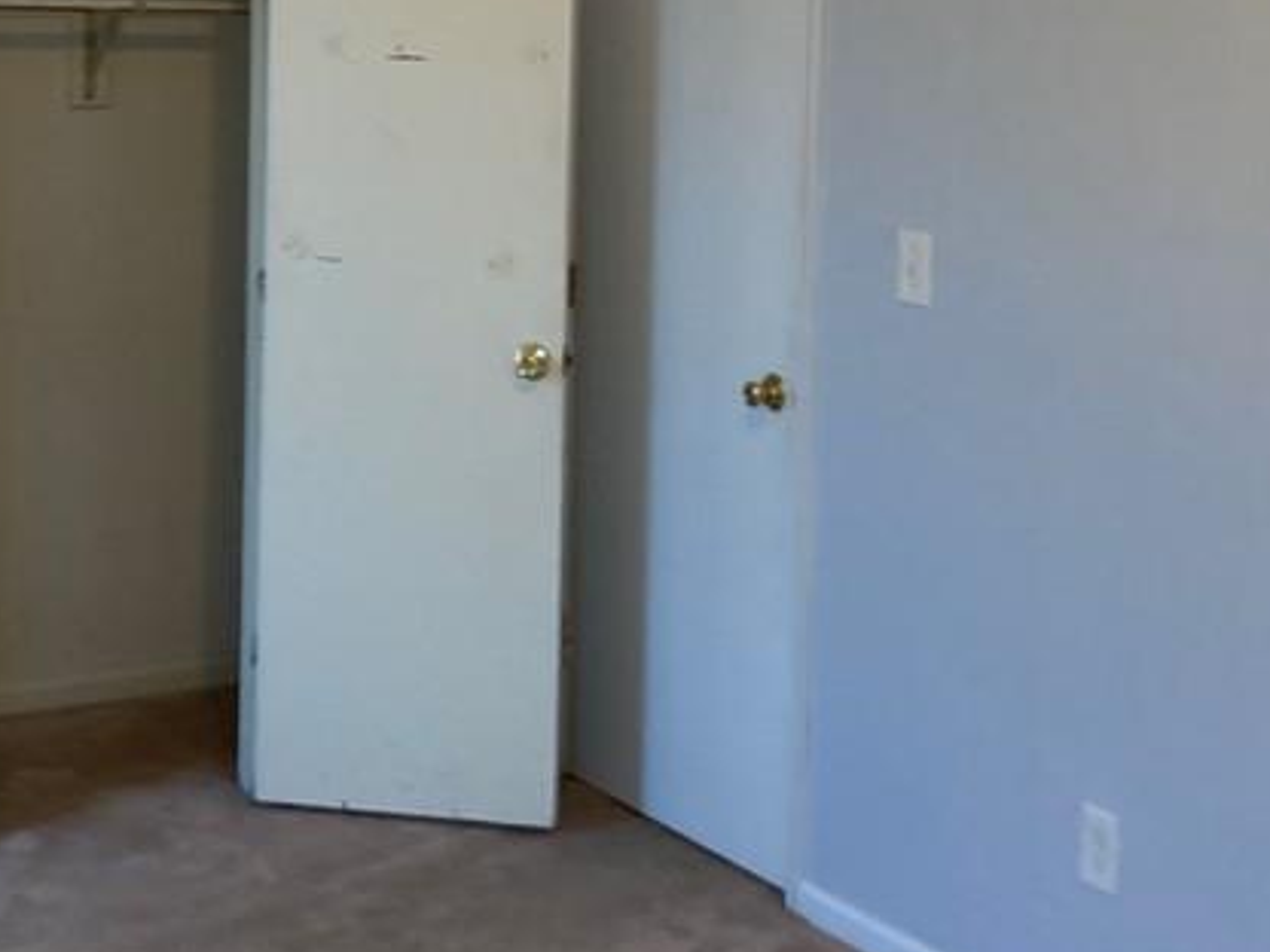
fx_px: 2531
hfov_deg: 28.1
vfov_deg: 20.9
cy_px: 113
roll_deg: -1.3
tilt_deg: -1.8
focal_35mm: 69
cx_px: 488
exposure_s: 1/60
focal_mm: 3.99
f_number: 1.8
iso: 125
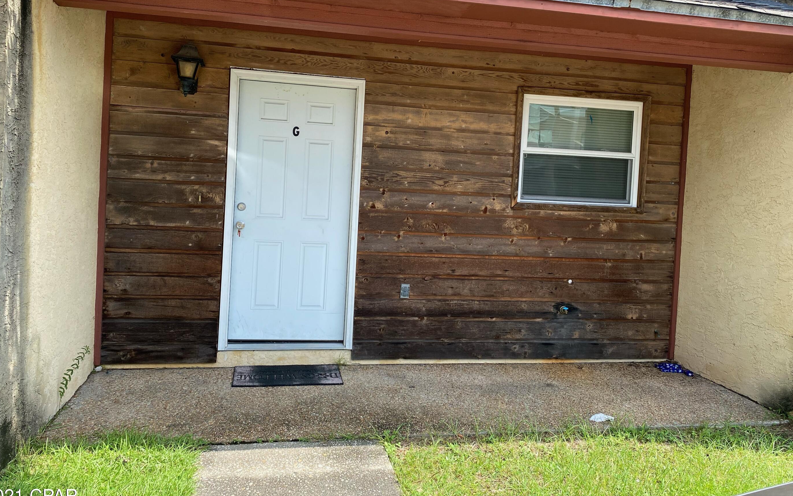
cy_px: 202
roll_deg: -1.2
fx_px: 648
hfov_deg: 62.9
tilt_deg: -0.3
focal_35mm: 30
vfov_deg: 41.7
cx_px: 401
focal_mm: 4.25
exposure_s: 1/839
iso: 32
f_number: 1.8
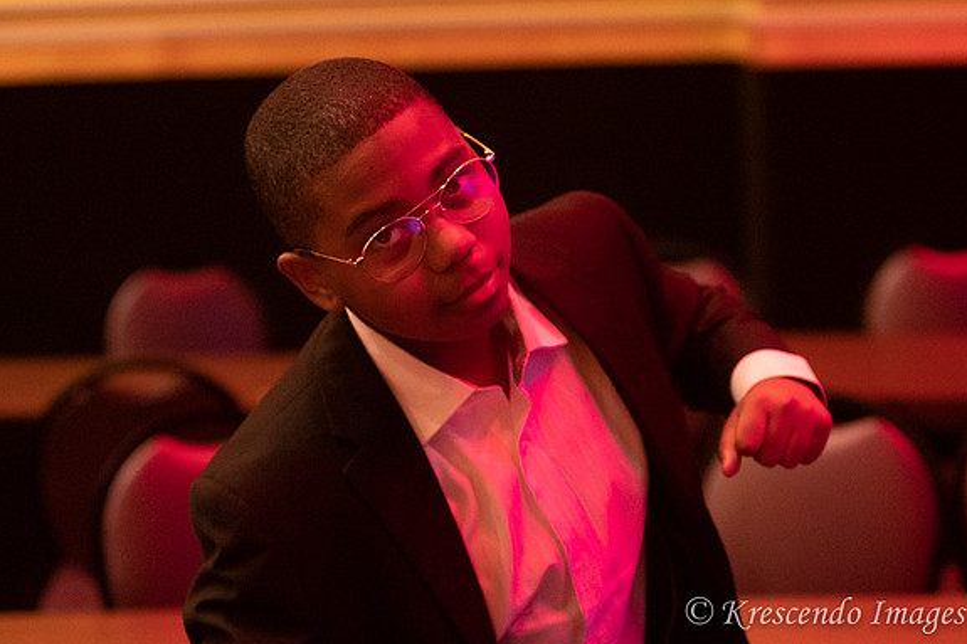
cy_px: 324
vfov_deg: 12.9
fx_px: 2846
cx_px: 486
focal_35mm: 106
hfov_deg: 19.3
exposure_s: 1/100
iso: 3200
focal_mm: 70
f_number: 2.8
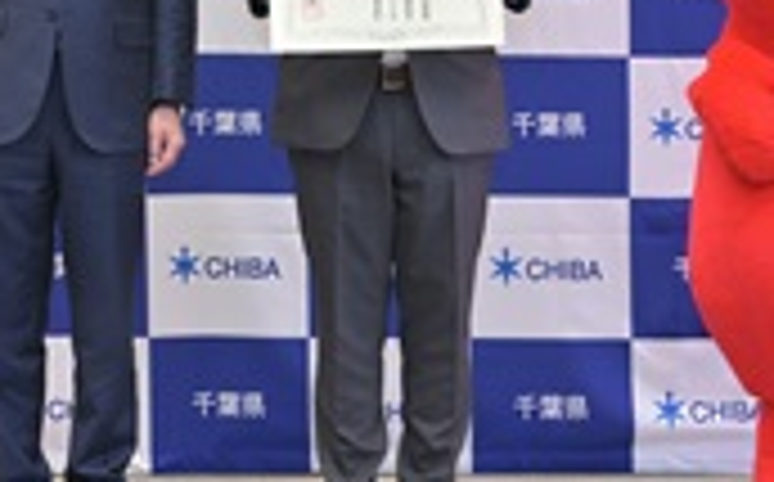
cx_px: 342
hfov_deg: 22.1
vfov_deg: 13.6
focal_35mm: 94
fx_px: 1980
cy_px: -32
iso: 800
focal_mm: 33
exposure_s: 1/80
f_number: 4.5
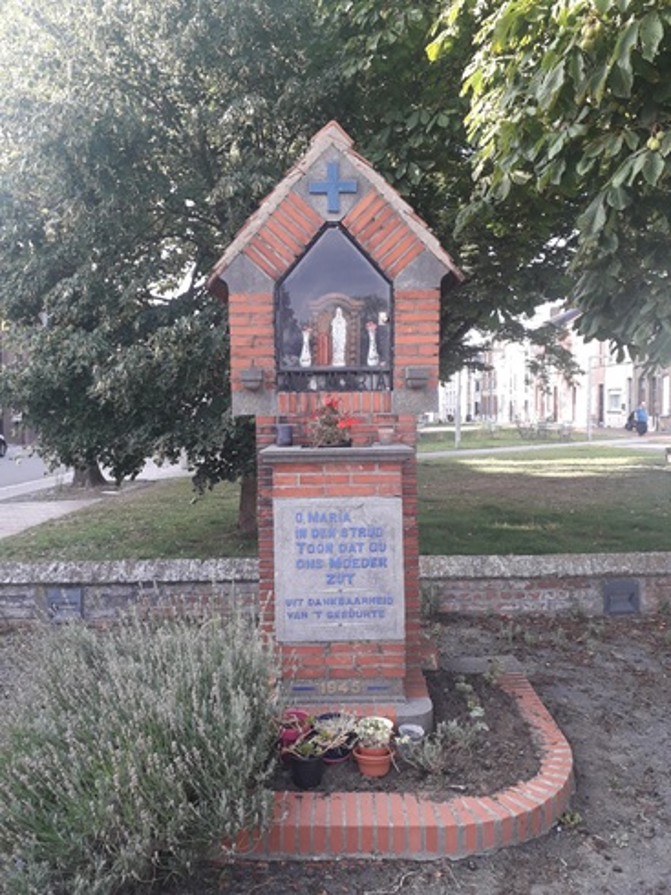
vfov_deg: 65.3
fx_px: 698
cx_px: 336
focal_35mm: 27
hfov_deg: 51.3
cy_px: 448
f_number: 1.9
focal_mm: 3.6
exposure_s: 1/131
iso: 40
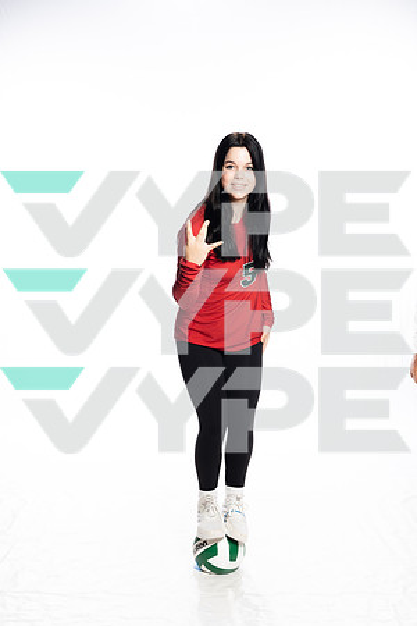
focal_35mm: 50
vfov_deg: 39.6
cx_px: 208
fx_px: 869
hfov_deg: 27.0
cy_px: 313
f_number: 8
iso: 400
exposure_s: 1/250
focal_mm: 50
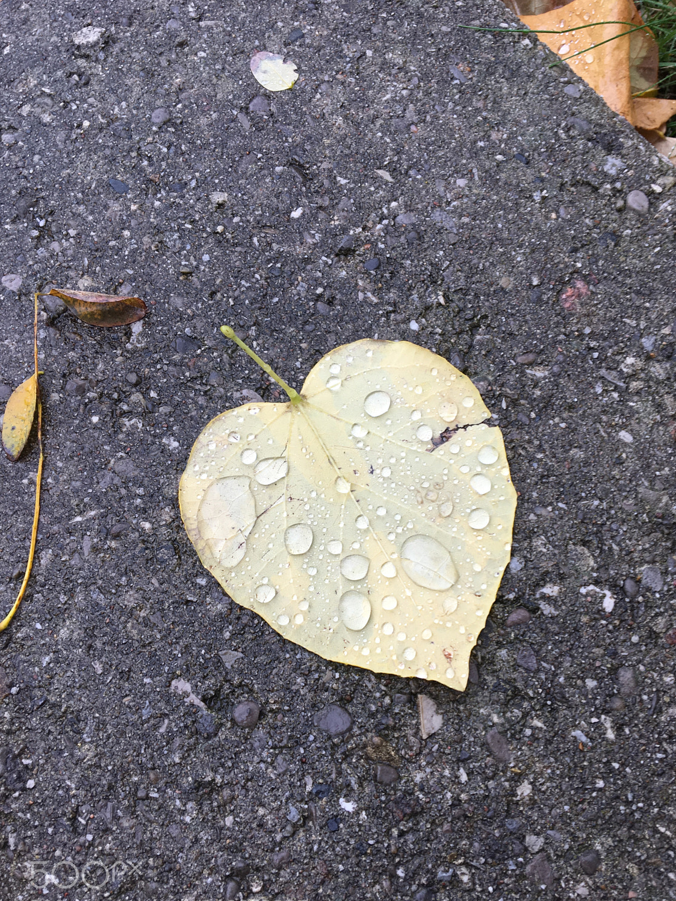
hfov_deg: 45.4
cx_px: 354
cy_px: 472
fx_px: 807
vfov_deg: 58.3
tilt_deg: -66.4
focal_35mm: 31
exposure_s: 1/120
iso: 25
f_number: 2.2
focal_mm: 4.15
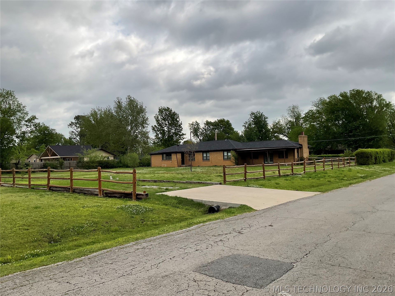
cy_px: 148
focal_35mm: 29
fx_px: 331
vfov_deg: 48.2
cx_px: 198
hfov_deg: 61.7
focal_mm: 3
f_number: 1.8
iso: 16
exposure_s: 1/1912
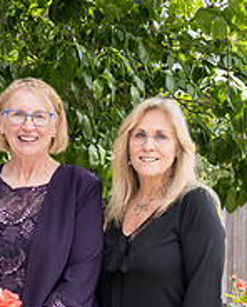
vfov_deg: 17.4
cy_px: 184
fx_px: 1002
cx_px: -34
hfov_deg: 13.7
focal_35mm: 110
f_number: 5
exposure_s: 1/500
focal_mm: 32
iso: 400
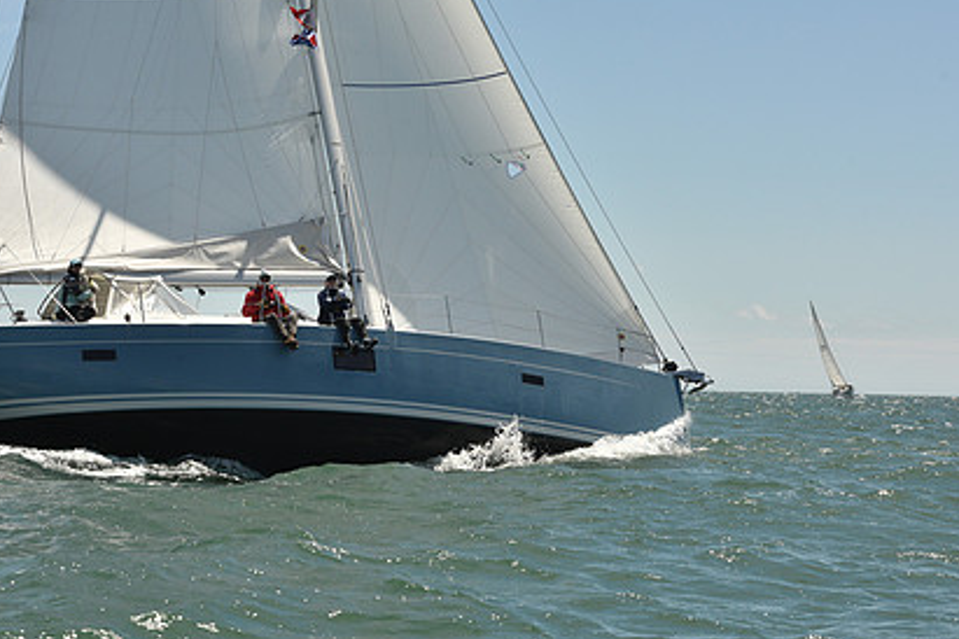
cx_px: 453
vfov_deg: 12.1
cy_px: 360
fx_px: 3010
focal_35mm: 113
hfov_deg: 18.1
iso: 320
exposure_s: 1/800
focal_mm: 80
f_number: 13
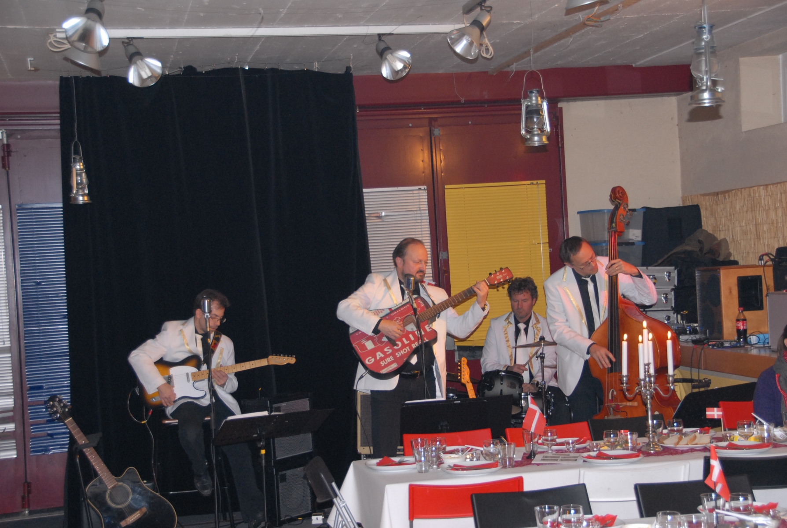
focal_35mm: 60
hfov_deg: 33.3
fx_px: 1314
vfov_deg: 22.7
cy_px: 264
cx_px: 394
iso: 640
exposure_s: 1/60
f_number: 4.5
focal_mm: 40
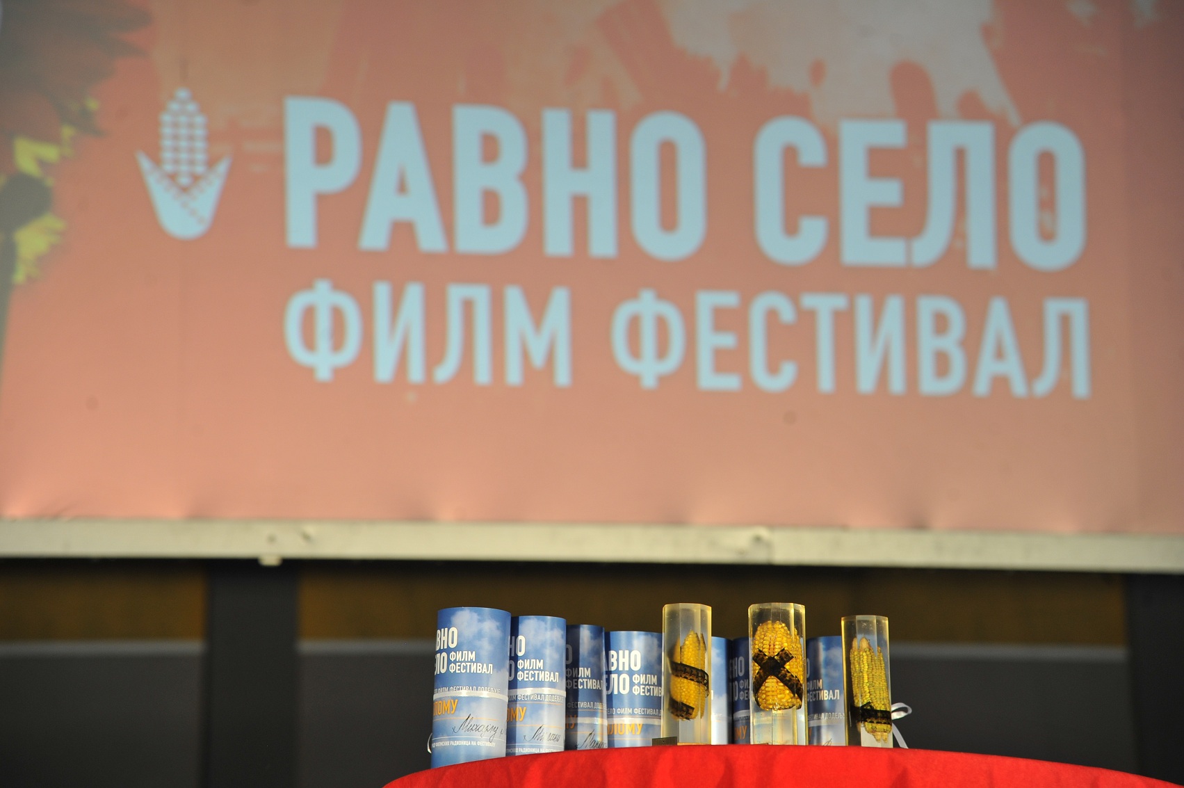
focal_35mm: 112
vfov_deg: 12.2
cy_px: 394
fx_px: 3681
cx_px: 592
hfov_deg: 18.3
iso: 800
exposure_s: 1/30
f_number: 5
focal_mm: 112
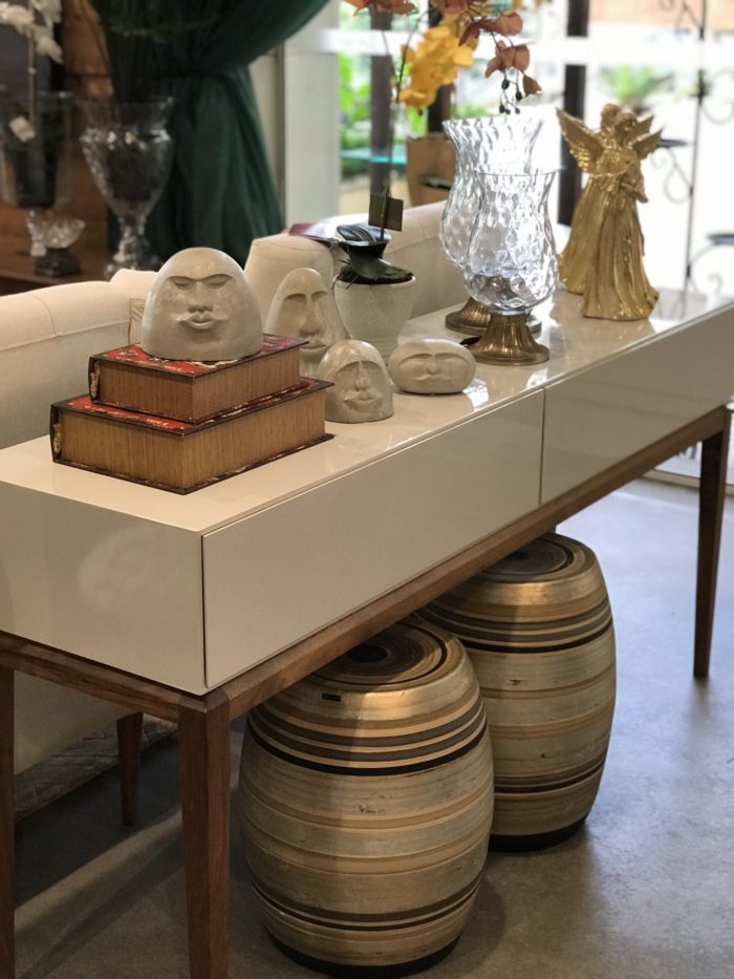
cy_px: 490
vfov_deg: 33.8
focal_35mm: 57
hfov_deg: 25.7
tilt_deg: -18.6
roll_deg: -0.7
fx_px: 1611
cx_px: 367
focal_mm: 6.6
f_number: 2.8
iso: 100
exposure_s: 1/60
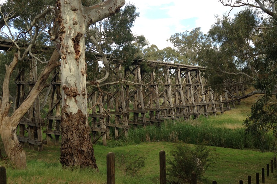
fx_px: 269
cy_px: 93
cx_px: 140
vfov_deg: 37.8
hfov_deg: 54.4
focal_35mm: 35
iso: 50
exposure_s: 1/366
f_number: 2.4
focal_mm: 4.12
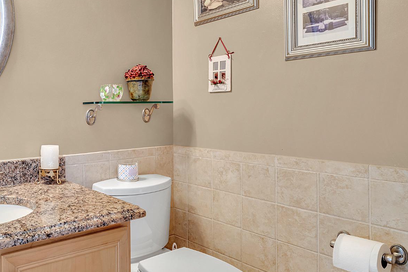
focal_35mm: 28
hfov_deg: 58.7
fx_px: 317
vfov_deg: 46.3
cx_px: 64
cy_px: 116
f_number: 5.6
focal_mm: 16
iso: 320
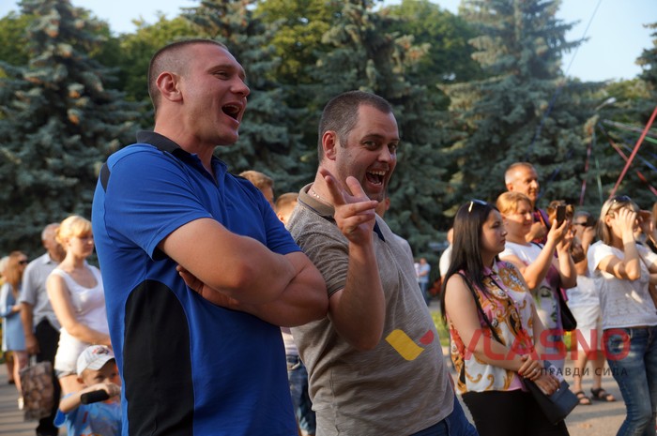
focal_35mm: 60
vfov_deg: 22.6
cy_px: 218
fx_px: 1094
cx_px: 328
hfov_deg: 33.4
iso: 100
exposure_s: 1/160
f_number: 4.5
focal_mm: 40
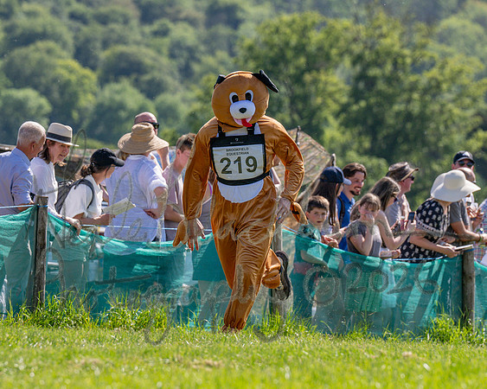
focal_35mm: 362
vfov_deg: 4.3
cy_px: 197
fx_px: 5213
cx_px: 194
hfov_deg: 5.3
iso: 400
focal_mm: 195
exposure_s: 1/2000
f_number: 5
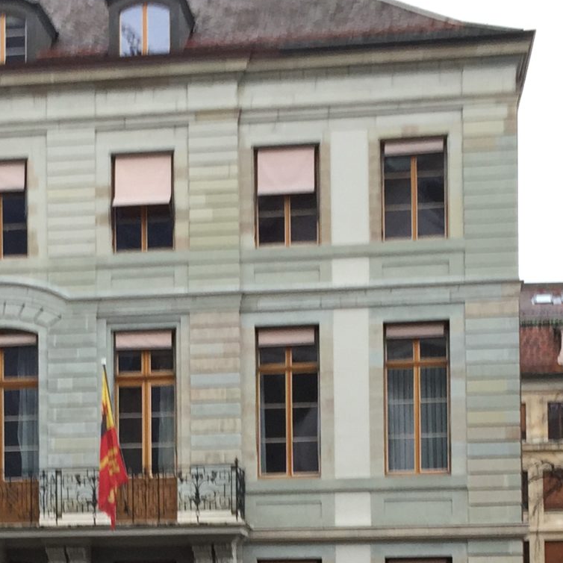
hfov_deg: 19.9
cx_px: 178
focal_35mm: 87
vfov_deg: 19.4
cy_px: 563
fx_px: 1601
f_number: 2.2
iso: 40
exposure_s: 1/50
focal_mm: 4.15
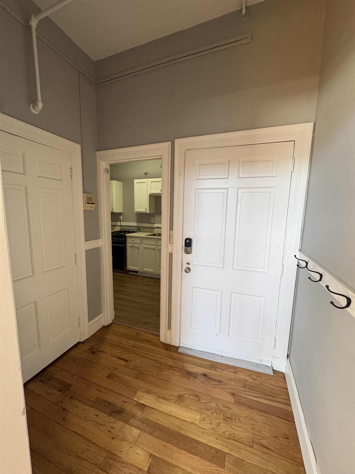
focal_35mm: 14
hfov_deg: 85.7
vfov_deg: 102.1
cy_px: 237
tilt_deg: -8.6
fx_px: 191
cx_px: 178
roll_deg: -0.3
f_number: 2.2
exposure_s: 1/120
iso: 200
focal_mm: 2.22
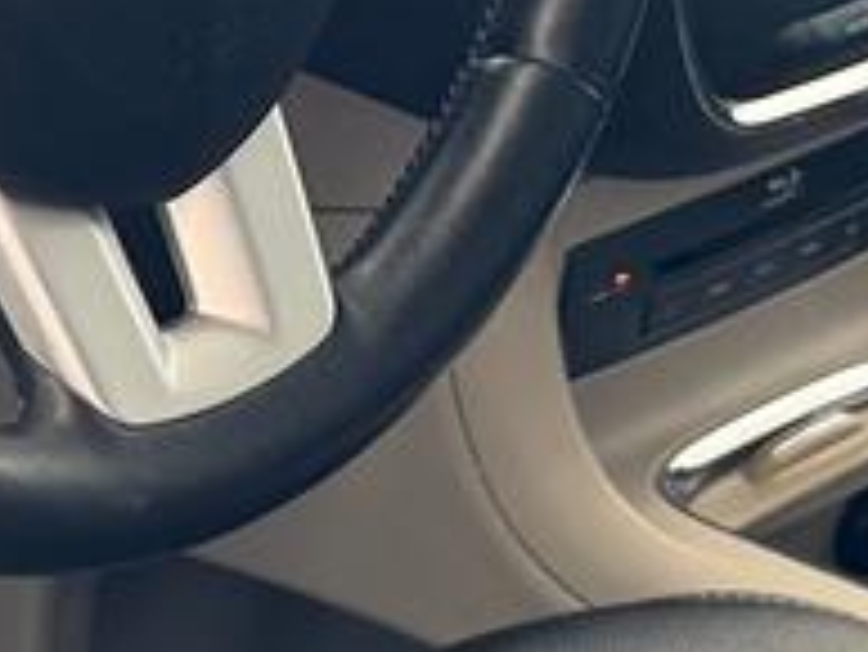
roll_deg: -4.0
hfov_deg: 11.6
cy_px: 598
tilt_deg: -35.4
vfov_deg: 9.3
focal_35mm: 159
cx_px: -630
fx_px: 3989
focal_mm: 6.76
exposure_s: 1/60
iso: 160
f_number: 1.78
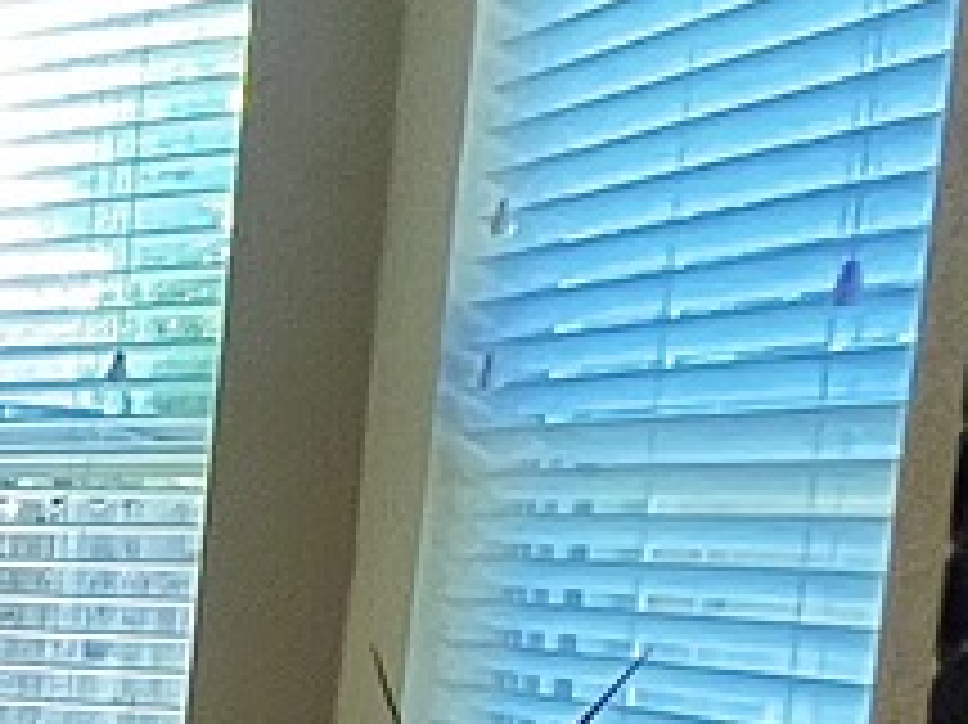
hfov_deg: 10.8
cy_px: 778
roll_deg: -0.1
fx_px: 2432
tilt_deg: -5.2
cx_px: -2107
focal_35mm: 87
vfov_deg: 16.5
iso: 250
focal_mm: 1.57
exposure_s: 1/120
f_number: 1.8
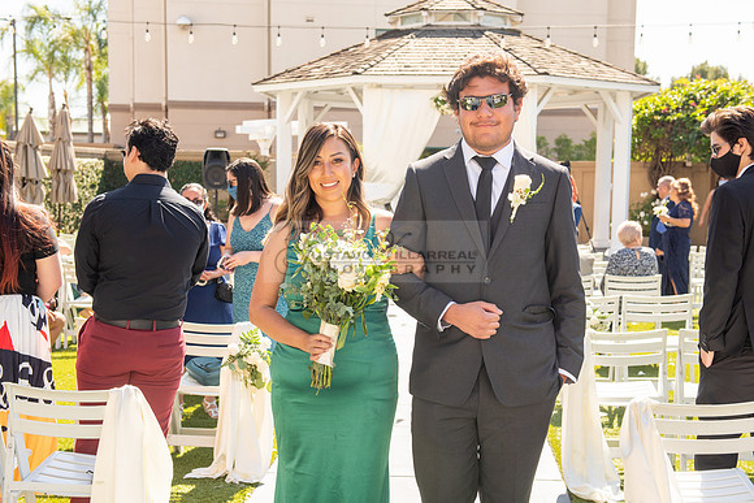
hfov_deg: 38.3
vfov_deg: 26.1
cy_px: 252
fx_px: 1085
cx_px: 377
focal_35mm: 52
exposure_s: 1/200
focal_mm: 48
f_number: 5.6
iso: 100
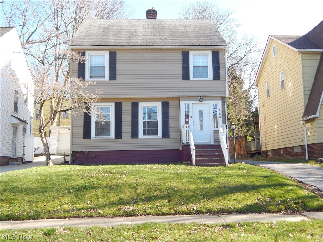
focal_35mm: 38
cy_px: 121
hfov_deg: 49.0
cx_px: 162
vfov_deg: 37.7
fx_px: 355
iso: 125
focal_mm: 6.8
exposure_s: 1/200
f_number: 3.4
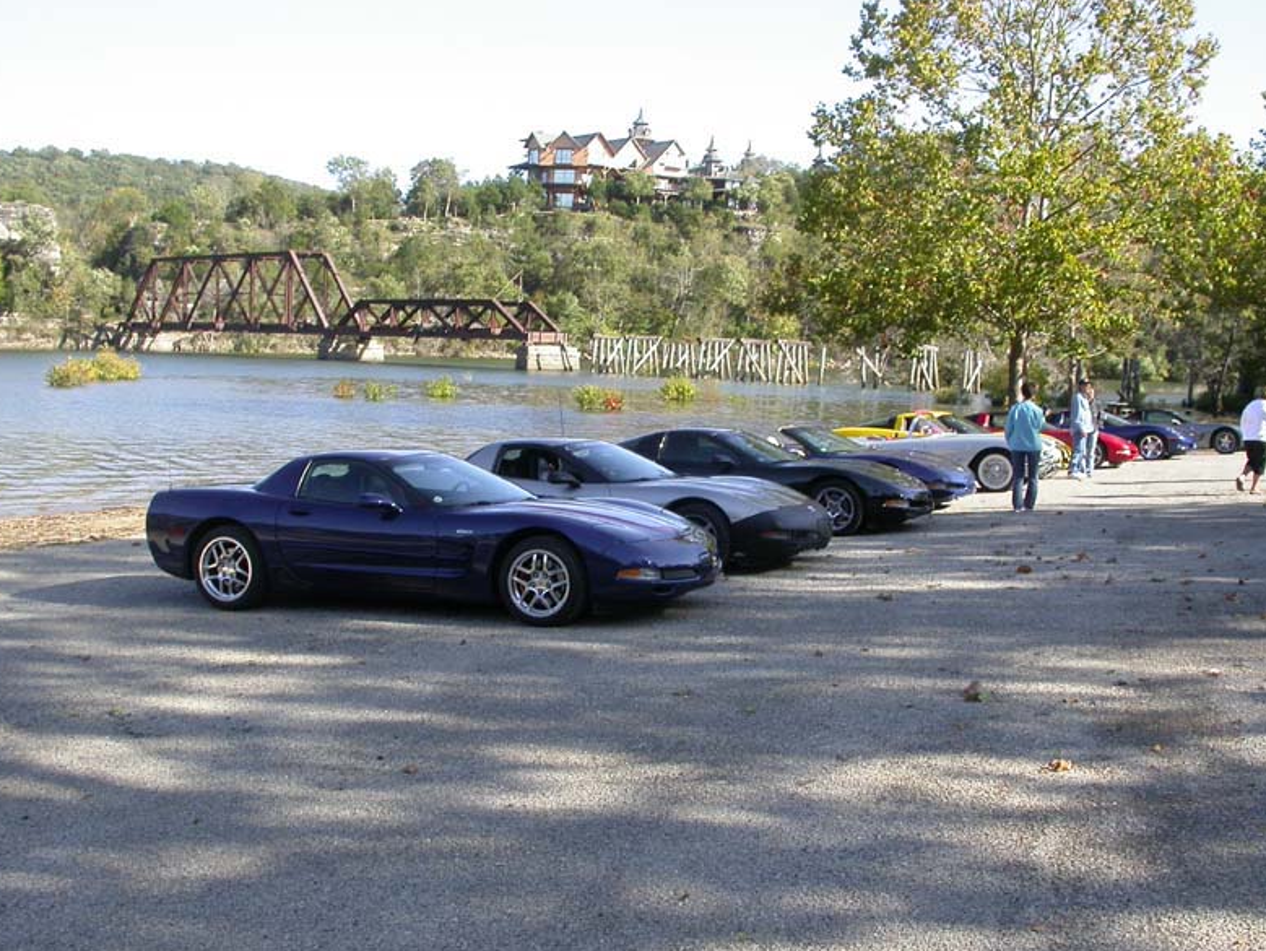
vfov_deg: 36.8
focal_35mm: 39
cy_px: 483
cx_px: 626
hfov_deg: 47.8
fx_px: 1427
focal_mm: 7.85
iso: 100
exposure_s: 1/184
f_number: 5.3
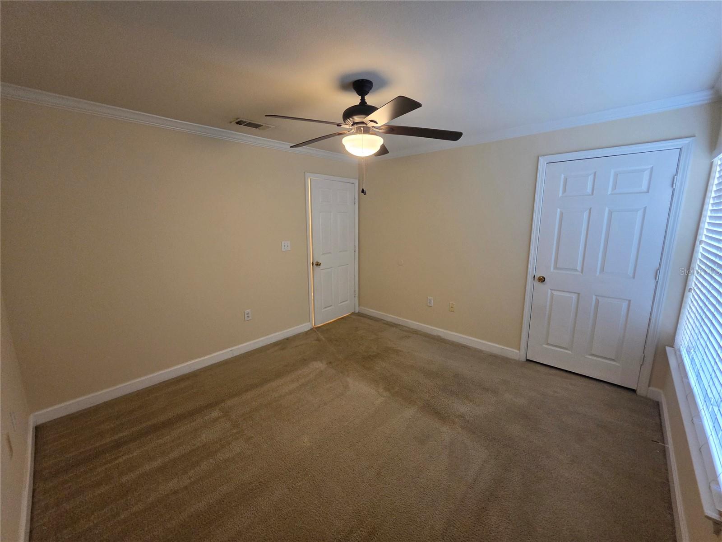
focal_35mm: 13
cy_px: 271
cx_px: 361
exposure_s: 1/60
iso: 320
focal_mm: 2.2
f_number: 1.9
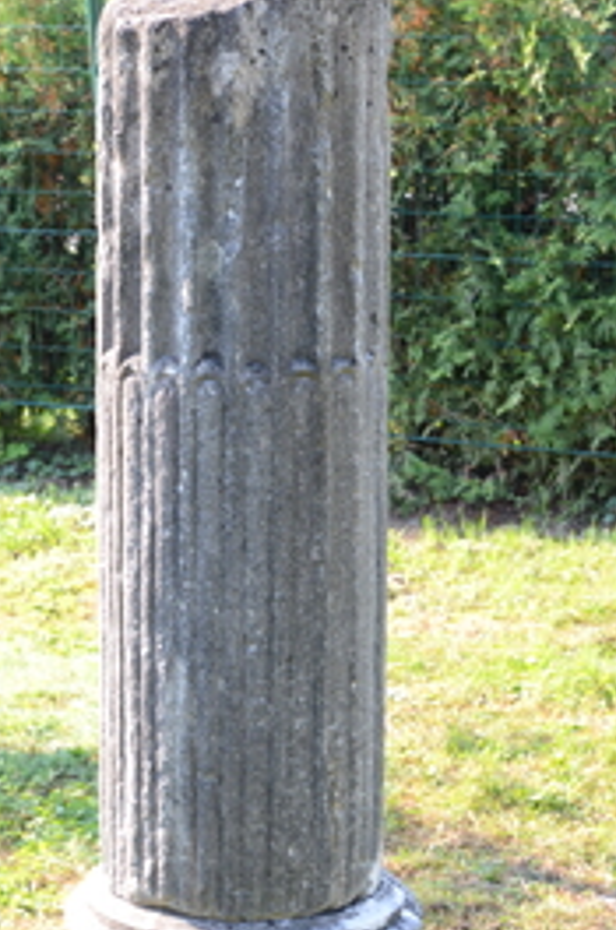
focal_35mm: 101
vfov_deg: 20.2
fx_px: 2602
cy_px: 546
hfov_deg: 13.5
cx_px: 282
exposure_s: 1/125
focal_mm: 44
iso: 320
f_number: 5.6
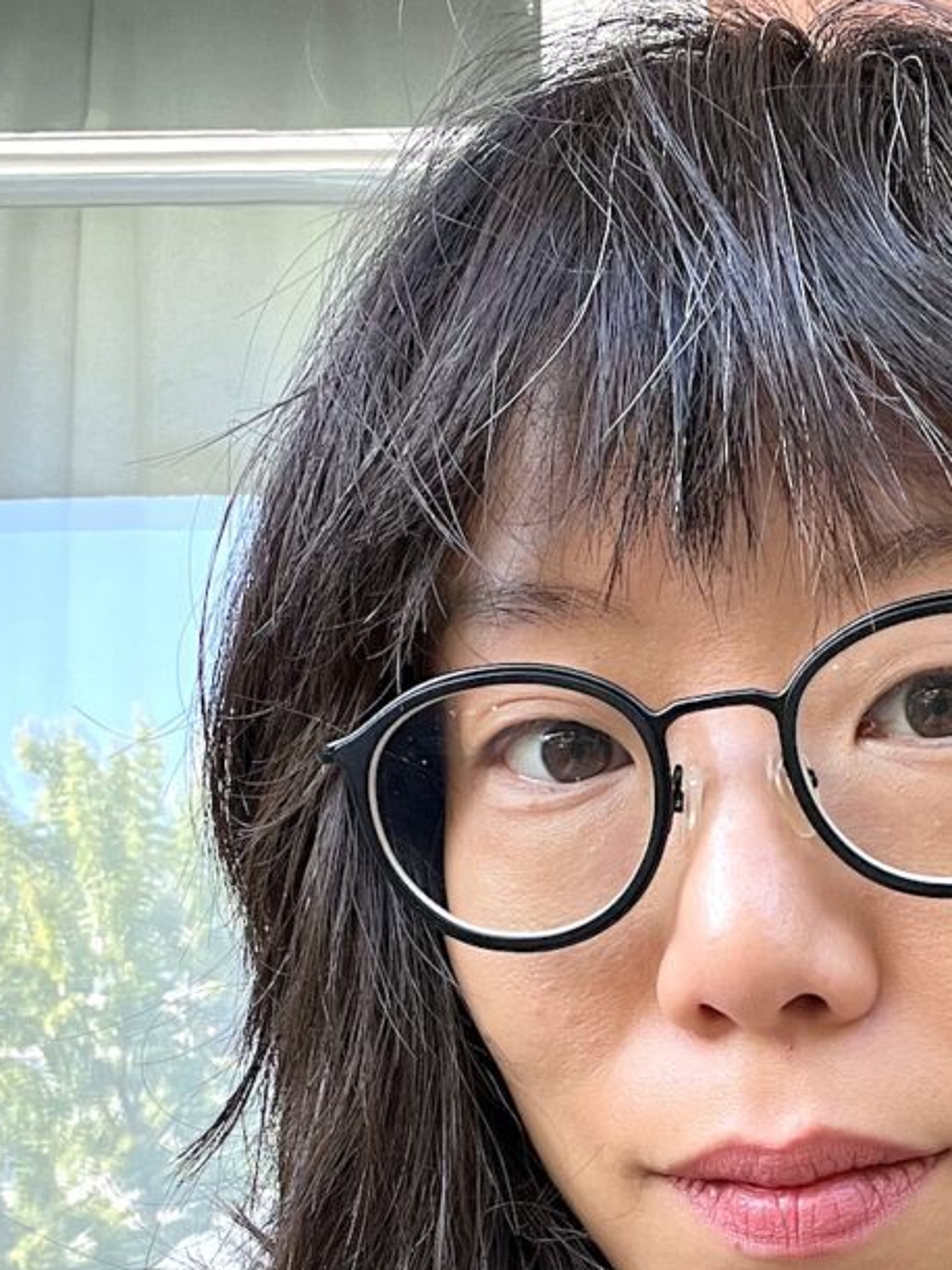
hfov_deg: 27.0
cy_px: 1118
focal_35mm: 53
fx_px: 1944
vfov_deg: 34.4
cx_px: 752
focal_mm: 2.71
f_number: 2.2
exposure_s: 1/88
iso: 100
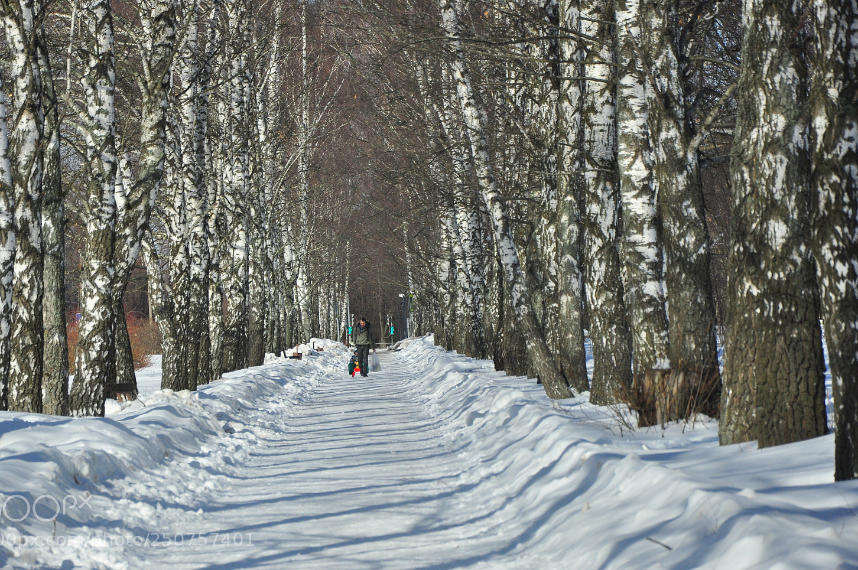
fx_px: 4132
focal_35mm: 174
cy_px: 272
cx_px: 418
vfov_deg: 7.9
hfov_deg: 11.9
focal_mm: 105
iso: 320
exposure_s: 1/3200
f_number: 5.6
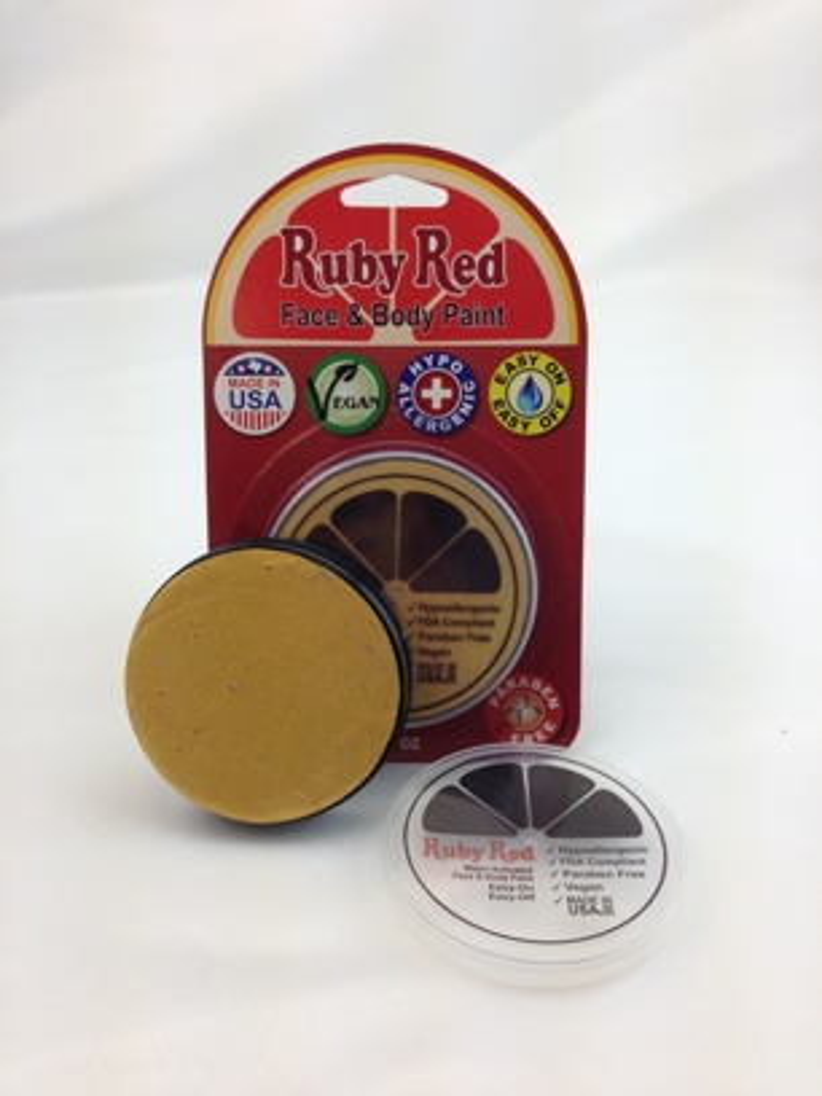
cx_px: 411
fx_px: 1045
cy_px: 548
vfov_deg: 55.4
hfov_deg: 42.9
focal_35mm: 33
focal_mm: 4.12
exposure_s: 1/182
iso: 50
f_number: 2.4
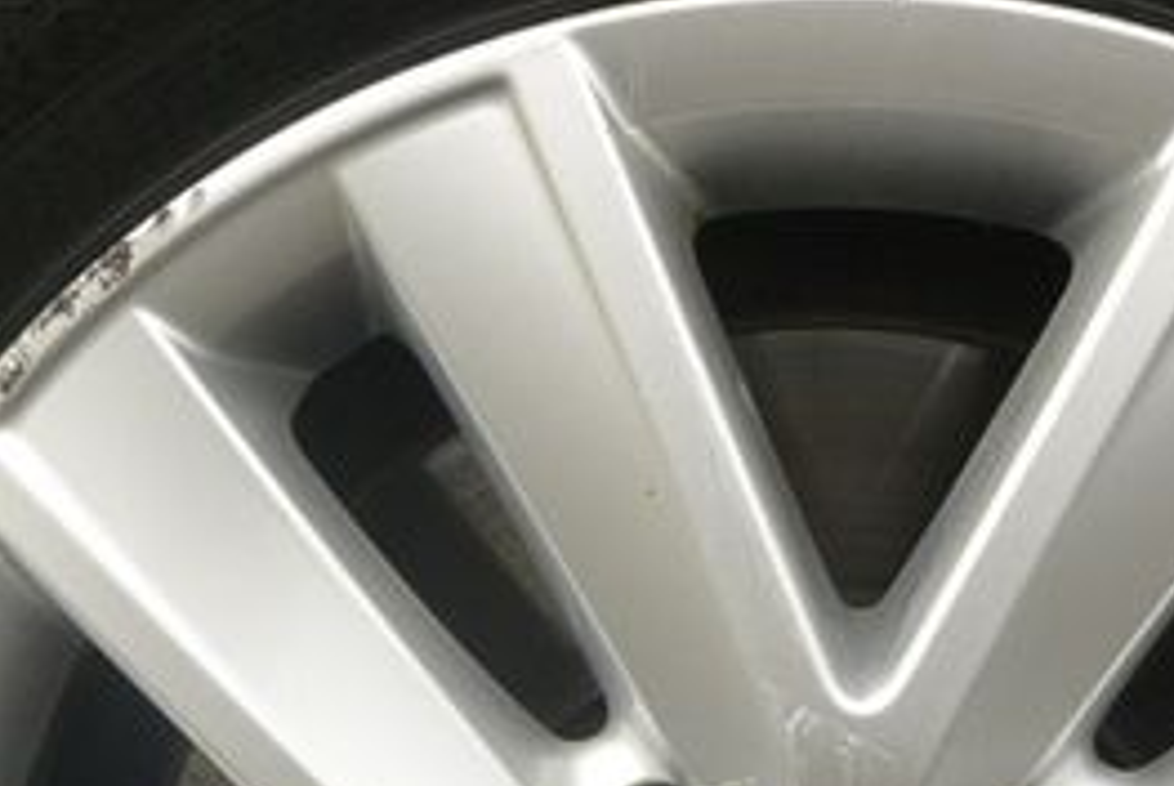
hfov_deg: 19.4
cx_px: 777
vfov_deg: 12.6
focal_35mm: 105
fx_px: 3428
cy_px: 1087
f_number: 5
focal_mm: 10
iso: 160
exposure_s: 1/400
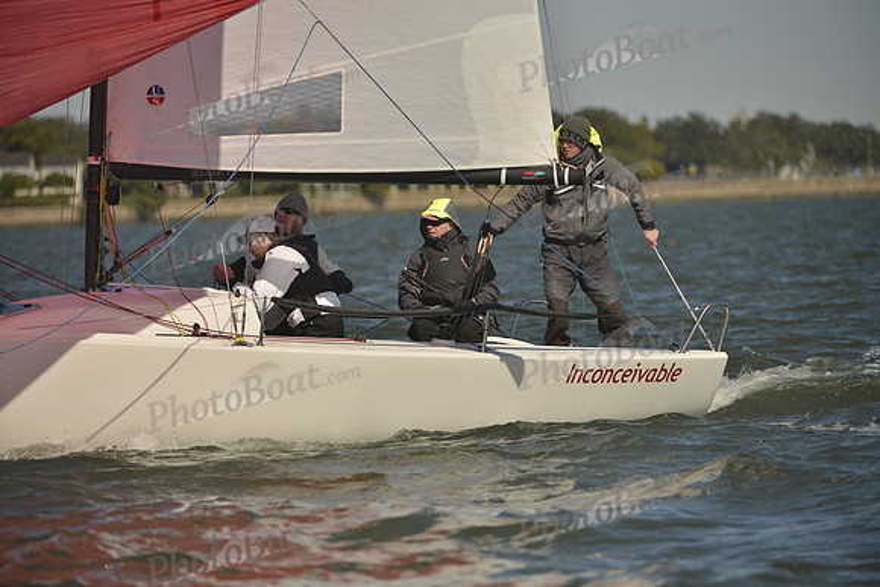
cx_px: 440
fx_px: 6112
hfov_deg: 8.2
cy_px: 294
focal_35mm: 250
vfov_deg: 5.5
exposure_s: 1/5000
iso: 200
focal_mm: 250
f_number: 4
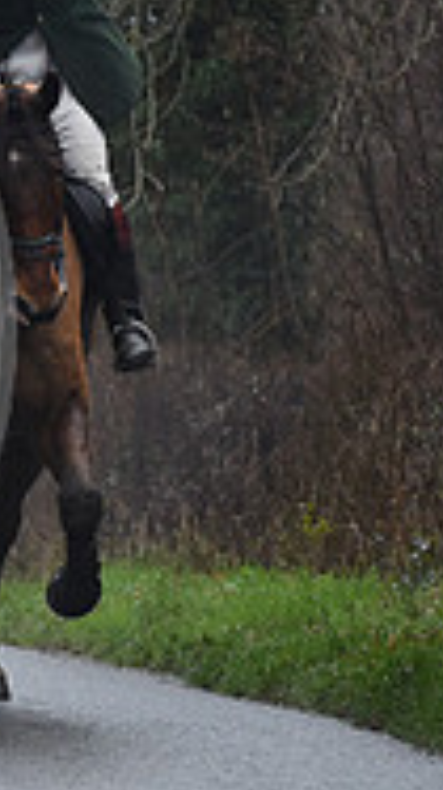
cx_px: -464
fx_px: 13550
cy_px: 266
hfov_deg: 1.9
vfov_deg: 3.3
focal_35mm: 648
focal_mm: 200
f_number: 5.6
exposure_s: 1/1250
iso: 2500
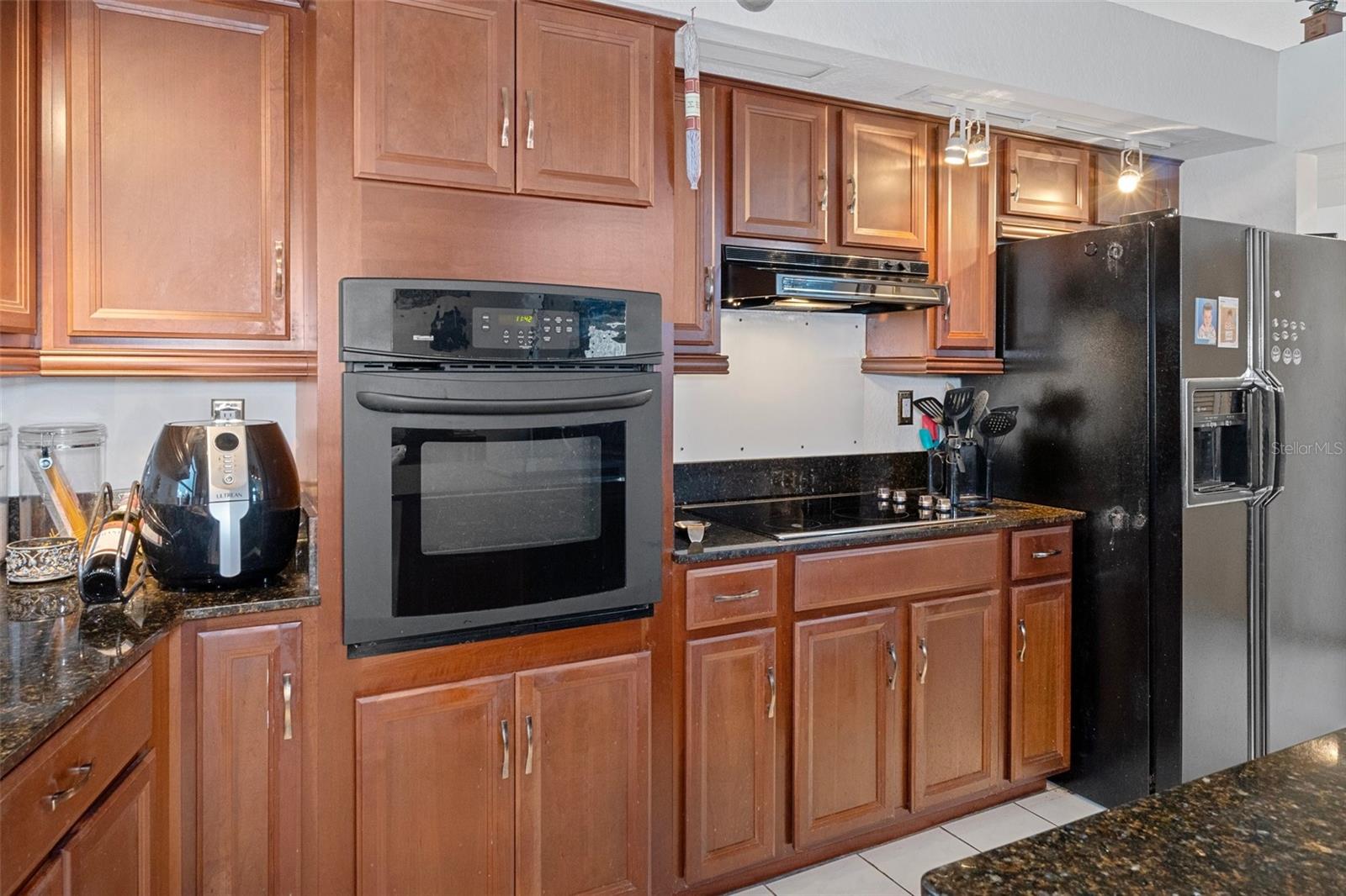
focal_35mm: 22
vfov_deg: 56.1
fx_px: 841
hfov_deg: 77.3
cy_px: 448
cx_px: 673
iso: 640
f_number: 8
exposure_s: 1/1.25
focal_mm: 15
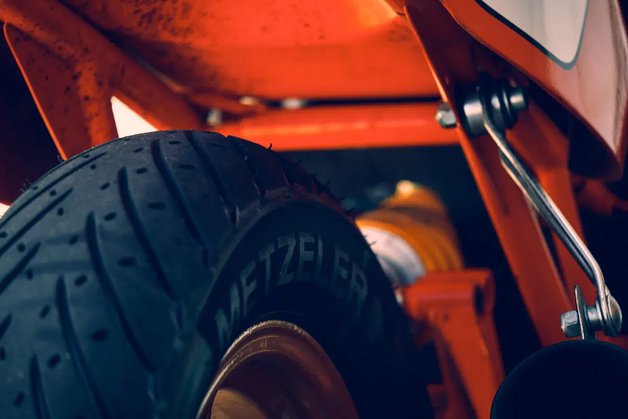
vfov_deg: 4.6
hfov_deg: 6.9
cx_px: 314
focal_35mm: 300
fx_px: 5233
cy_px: 210
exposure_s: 1/125
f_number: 4.8
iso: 250
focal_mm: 200
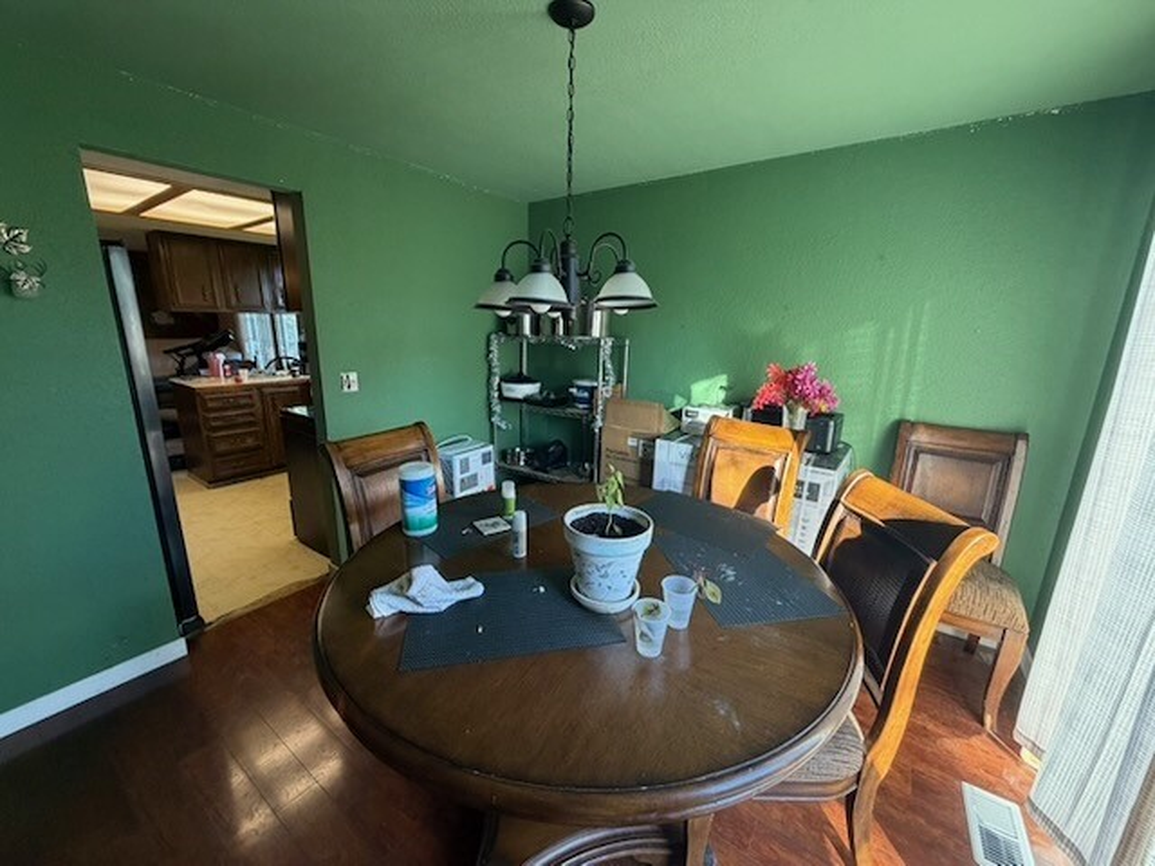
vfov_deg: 85.7
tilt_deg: -13.5
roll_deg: -1.3
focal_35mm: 14
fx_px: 467
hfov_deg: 102.1
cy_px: 433
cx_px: 578
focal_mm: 2.22
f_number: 2.2
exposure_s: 1/92
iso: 320
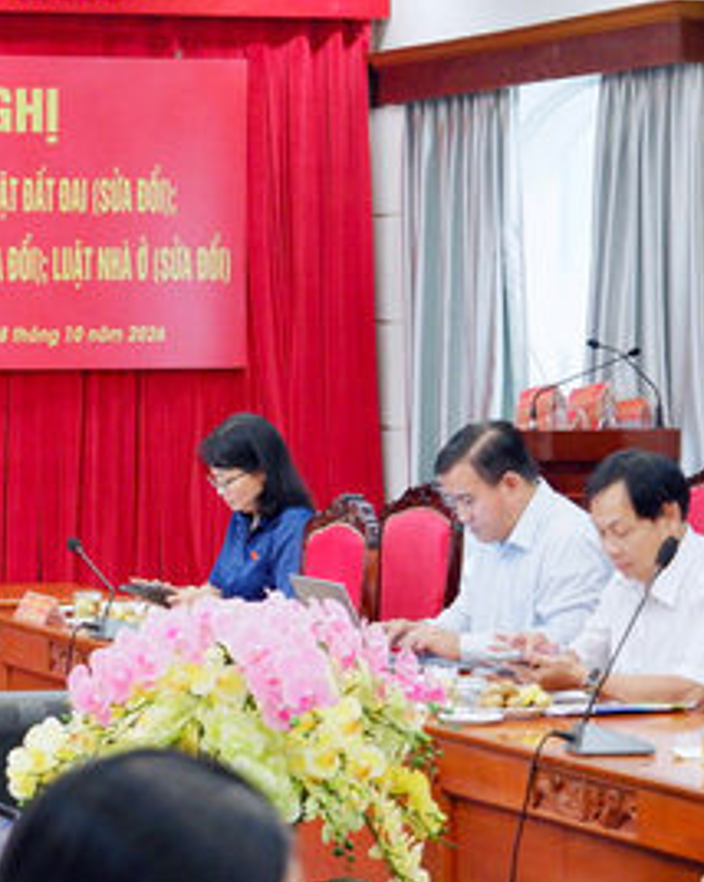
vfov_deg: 15.4
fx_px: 3259
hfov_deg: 12.1
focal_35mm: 125
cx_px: -141
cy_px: 497
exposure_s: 1/60
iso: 3200
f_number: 4
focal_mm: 44.7
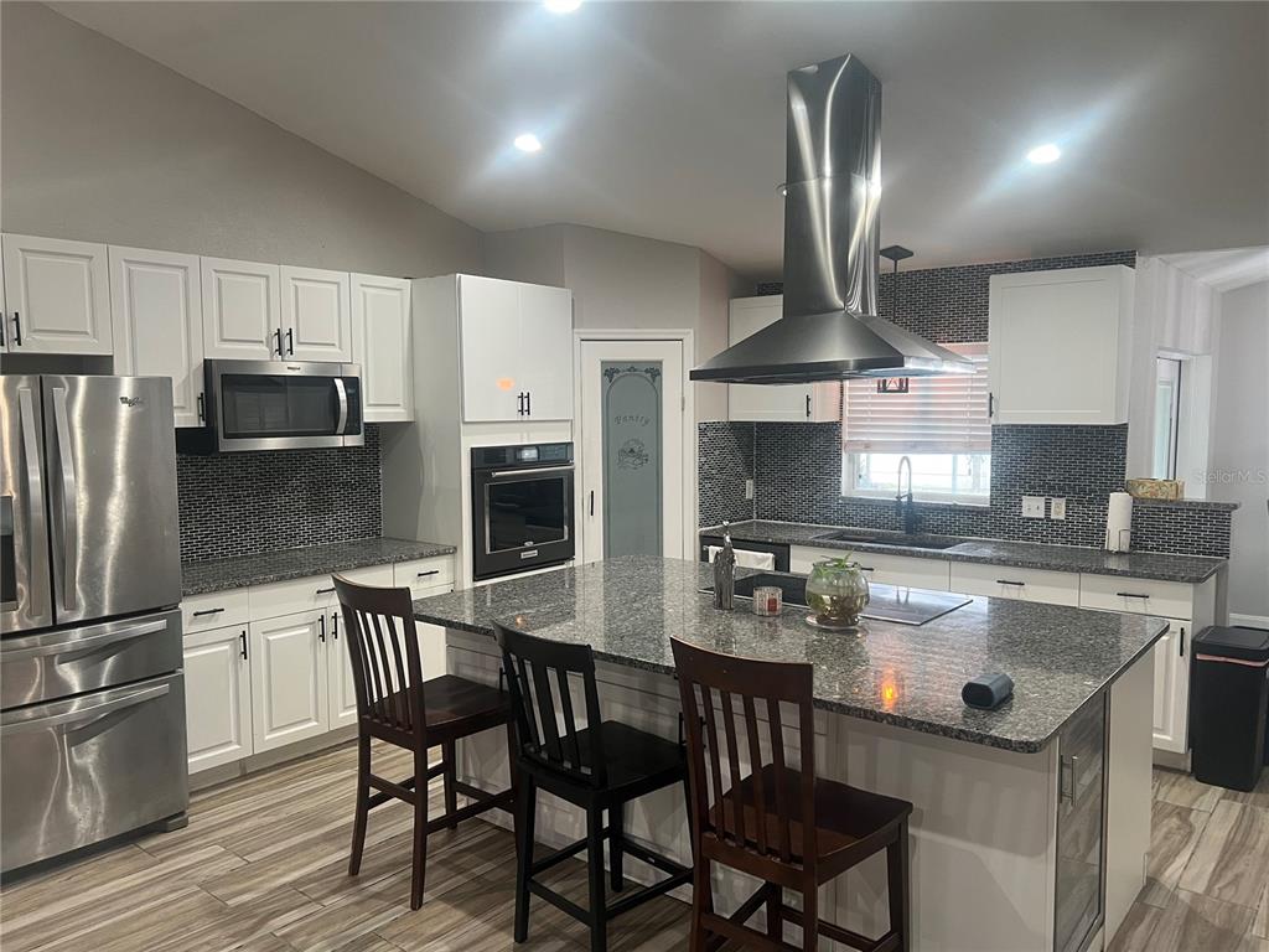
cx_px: 634
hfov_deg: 67.3
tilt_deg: -5.9
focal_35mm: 26
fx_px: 953
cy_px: 476
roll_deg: +0.8
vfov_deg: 53.1
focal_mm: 5.7
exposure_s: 1/60
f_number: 1.5
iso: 125
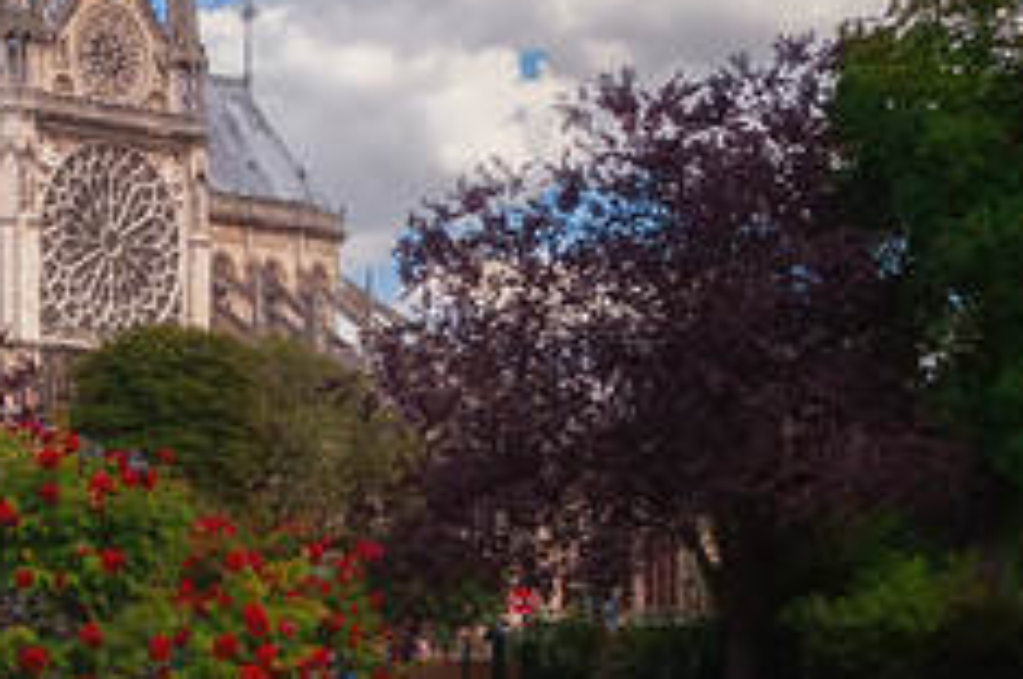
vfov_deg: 13.5
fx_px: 2866
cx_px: -270
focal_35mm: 101
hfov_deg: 18.9
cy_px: 244
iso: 320
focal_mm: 22
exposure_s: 1/125
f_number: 8
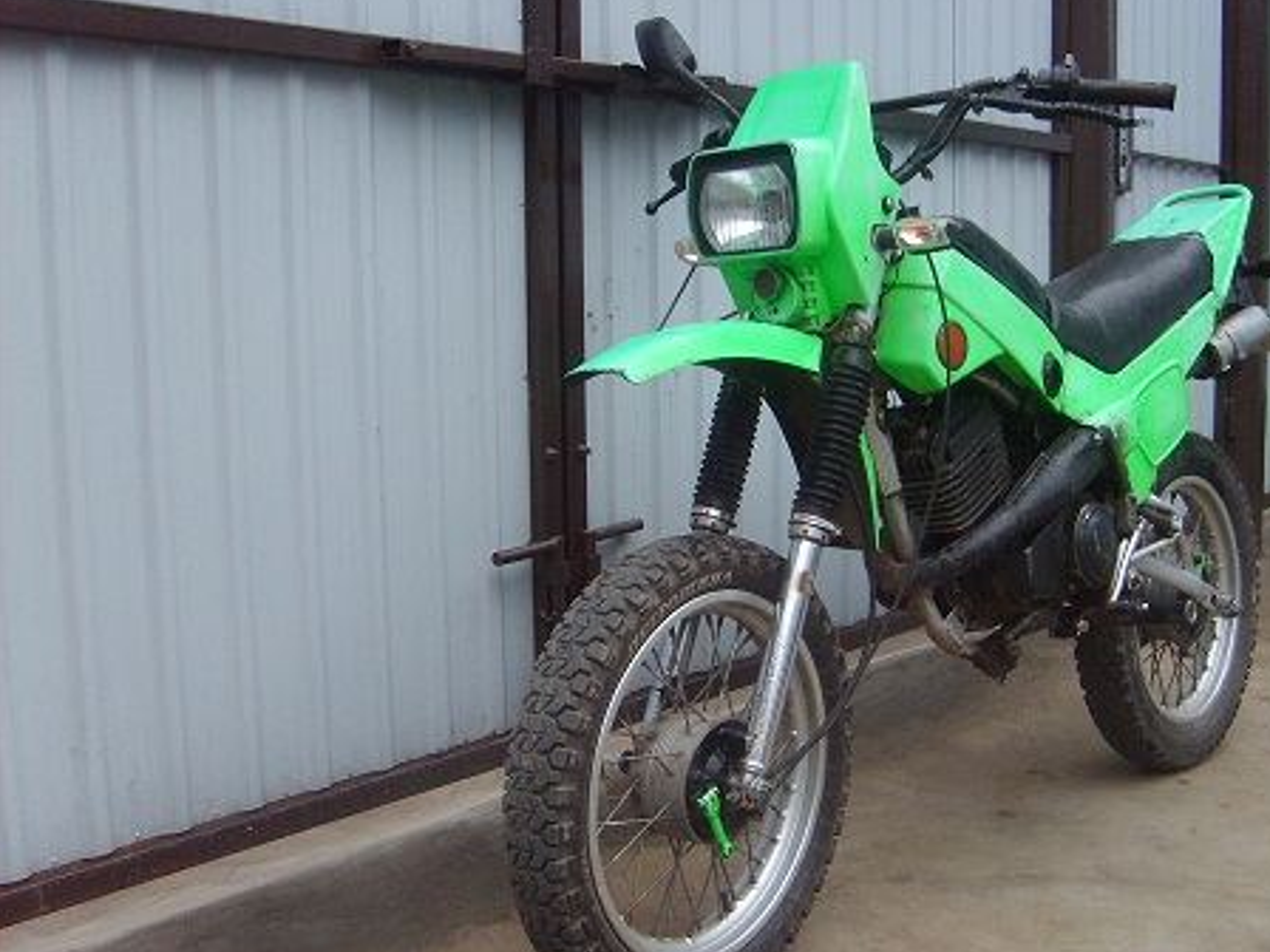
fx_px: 1468
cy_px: 479
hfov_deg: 46.7
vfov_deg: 36.0
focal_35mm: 40
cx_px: 720
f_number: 2.8
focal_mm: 5.8
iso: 120
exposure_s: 1/30
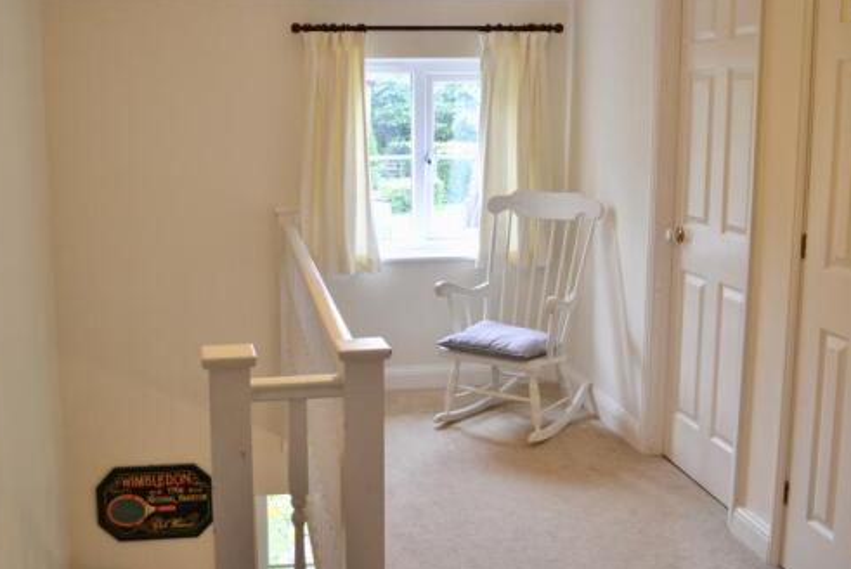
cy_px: 263
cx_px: 377
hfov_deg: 44.4
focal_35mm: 44
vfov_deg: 30.5
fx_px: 1041
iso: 400
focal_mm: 22
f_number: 3.8
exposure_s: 1/60
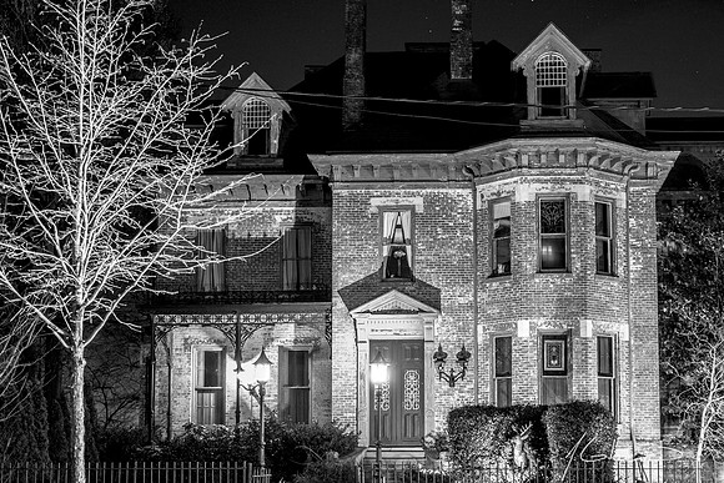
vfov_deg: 20.9
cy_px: 312
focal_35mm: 65
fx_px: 1308
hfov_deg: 30.8
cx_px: 470
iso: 200
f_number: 4.5
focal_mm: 49
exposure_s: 4
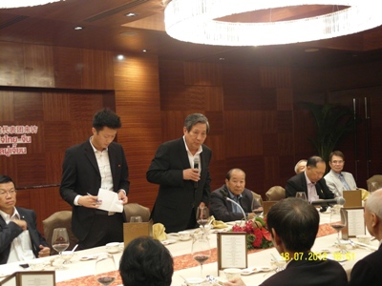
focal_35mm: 49
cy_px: 143
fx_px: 541
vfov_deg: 29.7
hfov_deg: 38.9
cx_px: 191
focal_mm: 10.6
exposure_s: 1/20
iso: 400
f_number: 2.2
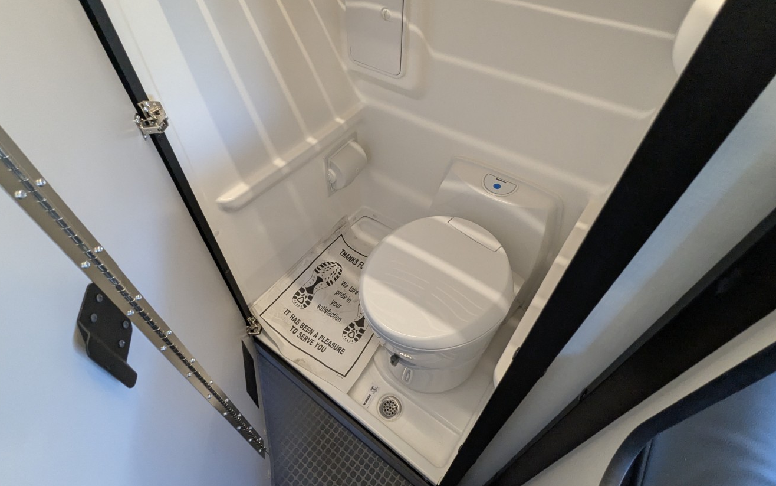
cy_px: 223
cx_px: 375
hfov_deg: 91.0
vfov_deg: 64.9
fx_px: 381
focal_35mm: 18
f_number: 2.2
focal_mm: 2.35
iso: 430
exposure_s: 1/116
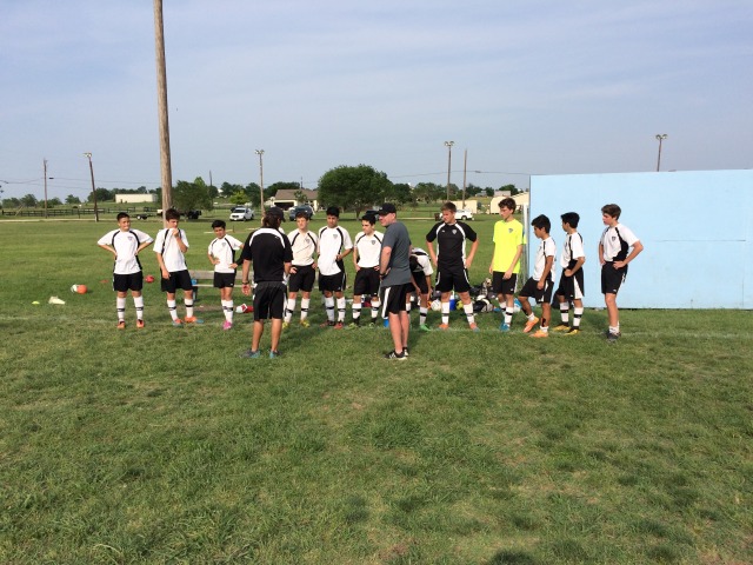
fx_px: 631
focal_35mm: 29
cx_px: 376
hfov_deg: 61.7
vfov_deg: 48.2
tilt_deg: -7.5
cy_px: 282
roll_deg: +1.2
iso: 32
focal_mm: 4.15
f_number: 2.2
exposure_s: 1/2160
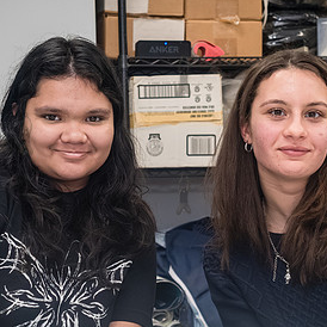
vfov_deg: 20.6
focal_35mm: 84
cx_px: 150
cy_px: 191
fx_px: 898
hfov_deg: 20.6
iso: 2500
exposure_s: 1/320
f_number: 4.5
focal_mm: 35
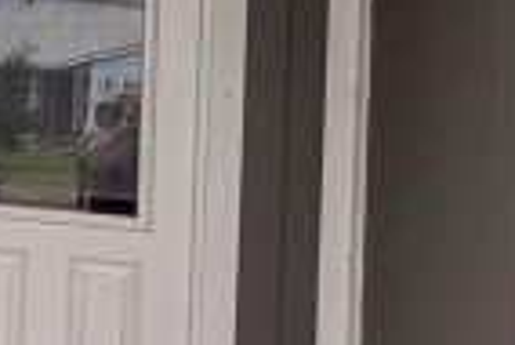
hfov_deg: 18.8
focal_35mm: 82
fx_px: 1174
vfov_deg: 16.4
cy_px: 25
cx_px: -424
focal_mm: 2.22
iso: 64
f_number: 2.2
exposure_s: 1/502
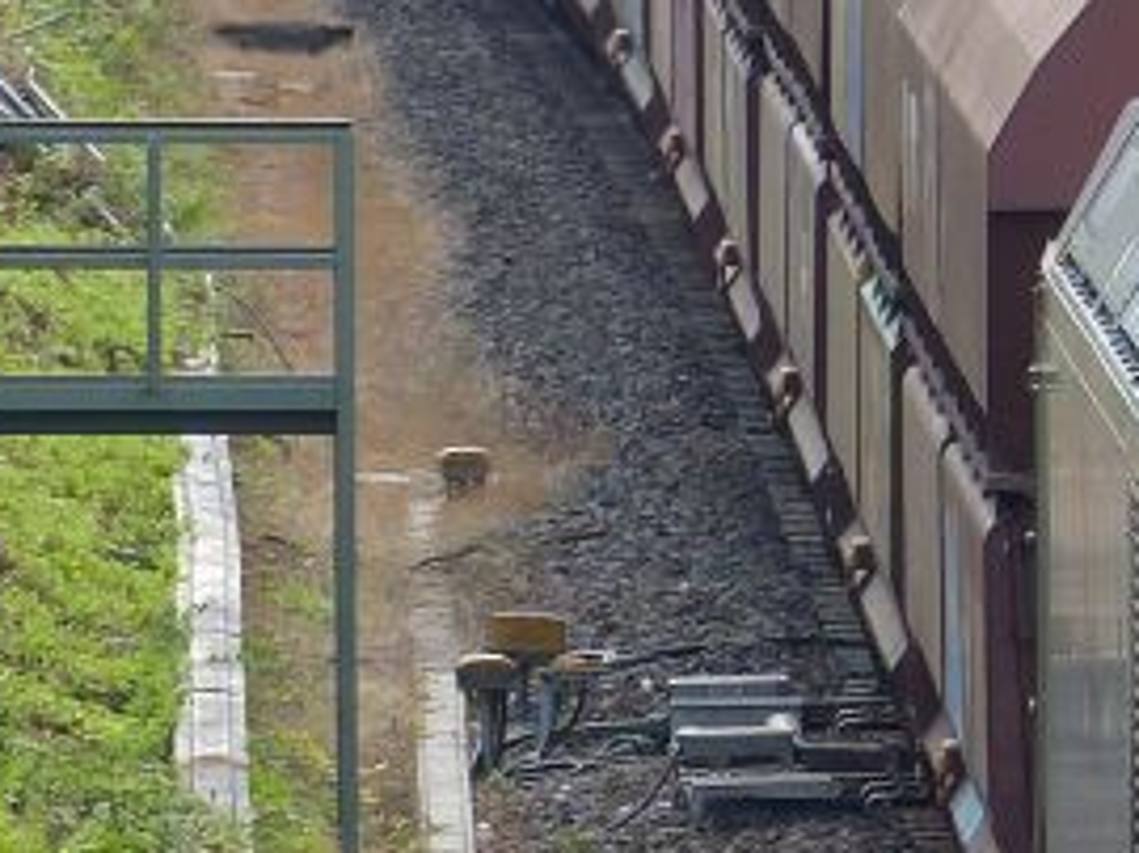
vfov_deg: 1.6
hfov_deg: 2.2
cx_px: 1928
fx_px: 30278
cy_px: 815
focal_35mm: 921
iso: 125
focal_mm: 37.3
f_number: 2.8
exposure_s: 1/500
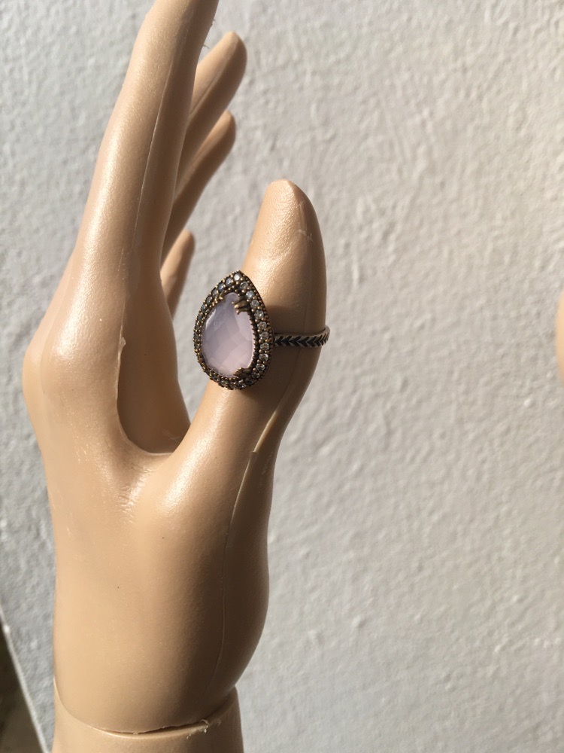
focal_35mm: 29
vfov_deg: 61.7
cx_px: 282
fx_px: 630
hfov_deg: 48.2
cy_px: 376
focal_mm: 4.15
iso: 25
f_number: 2.2
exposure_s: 1/1672
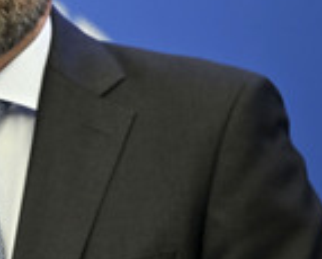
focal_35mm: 590
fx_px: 5634
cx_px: -96
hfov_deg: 3.3
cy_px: 50
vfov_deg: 2.6
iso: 640
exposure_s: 1/160
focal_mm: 200
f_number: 2.8
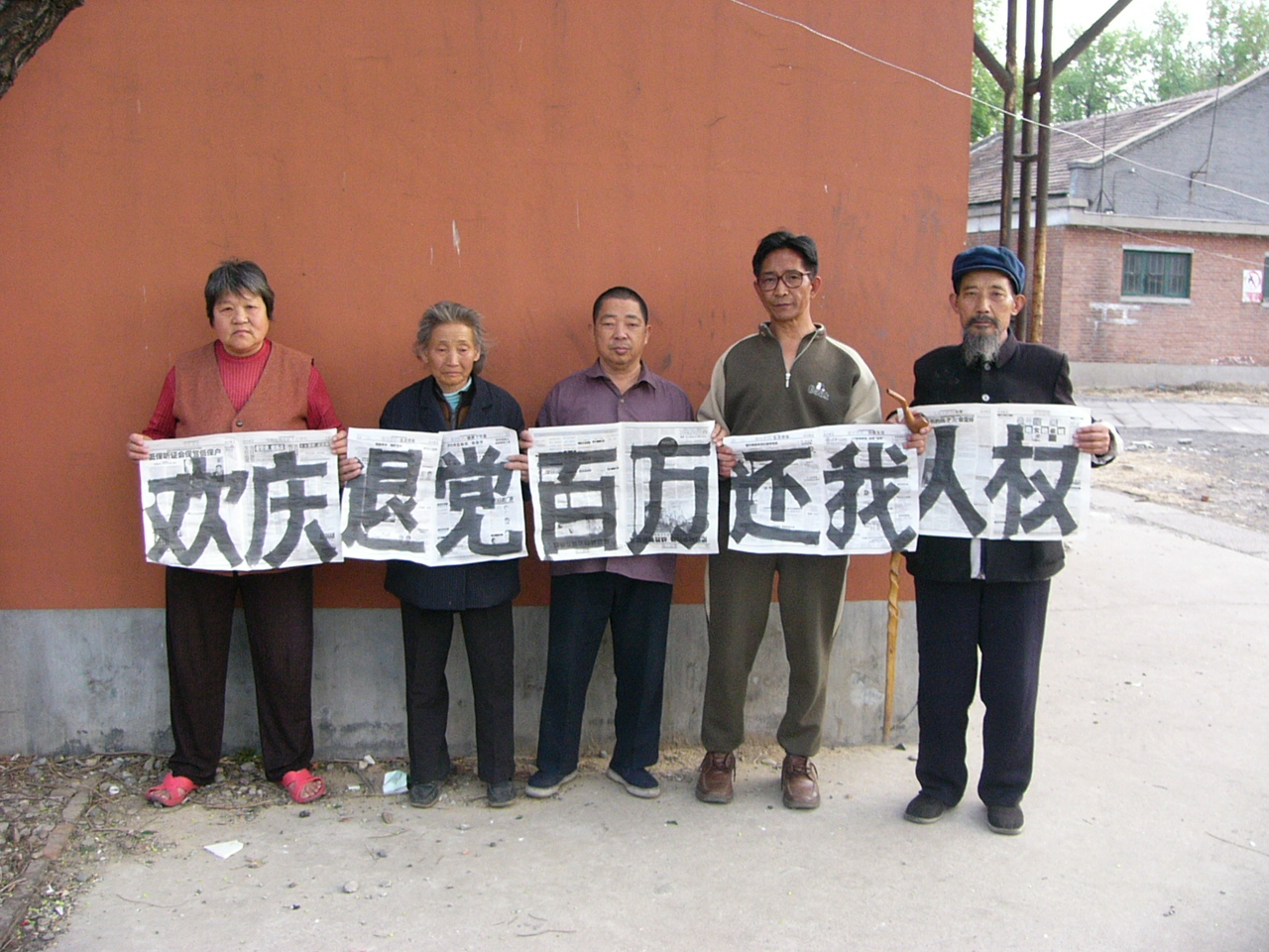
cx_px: 634
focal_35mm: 35
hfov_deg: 52.6
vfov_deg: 40.7
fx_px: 1283
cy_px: 476
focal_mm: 4.6
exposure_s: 1/60
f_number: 2.8
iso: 150
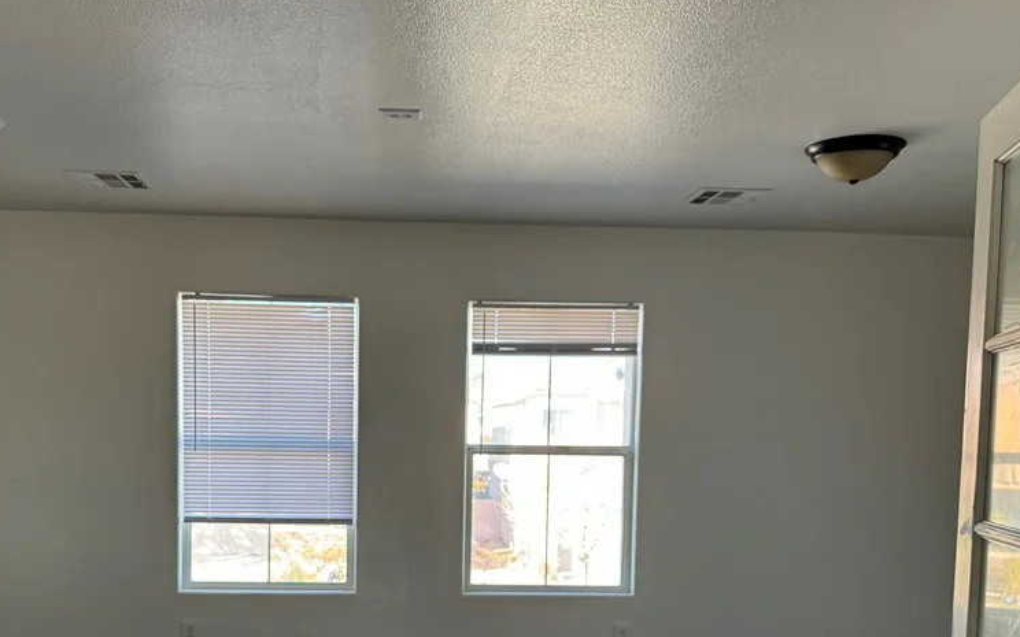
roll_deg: -0.9
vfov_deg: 35.1
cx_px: 426
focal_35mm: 35
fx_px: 973
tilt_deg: -5.0
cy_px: 508
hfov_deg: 55.1
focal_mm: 6.86
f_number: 1.78
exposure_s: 1/120
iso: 125
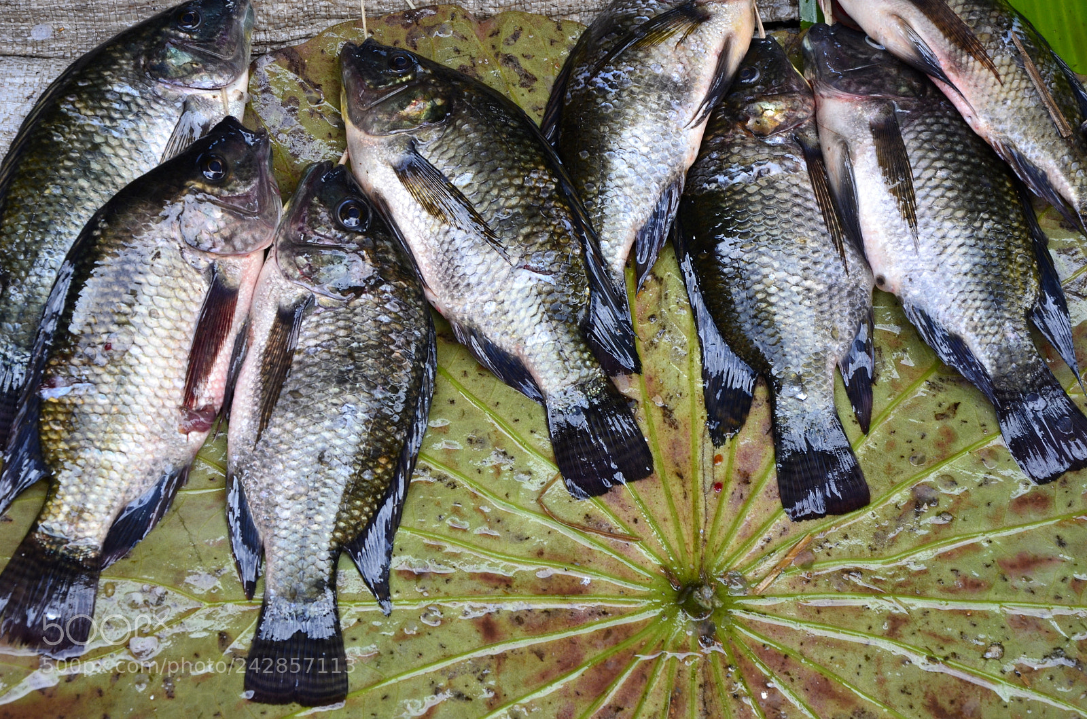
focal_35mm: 99
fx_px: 2982
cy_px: 360
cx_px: 544
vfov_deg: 13.8
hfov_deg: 20.7
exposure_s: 1/60
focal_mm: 66
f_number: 10
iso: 400
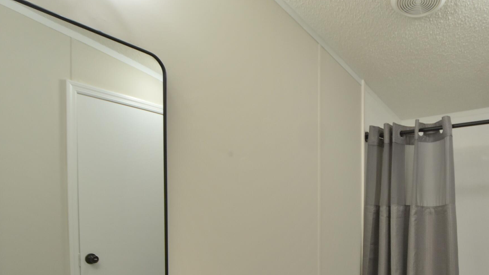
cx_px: 336
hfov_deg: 67.4
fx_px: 350
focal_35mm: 27
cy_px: 236
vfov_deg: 40.3
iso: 400
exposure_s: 1/160
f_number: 3.5
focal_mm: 10
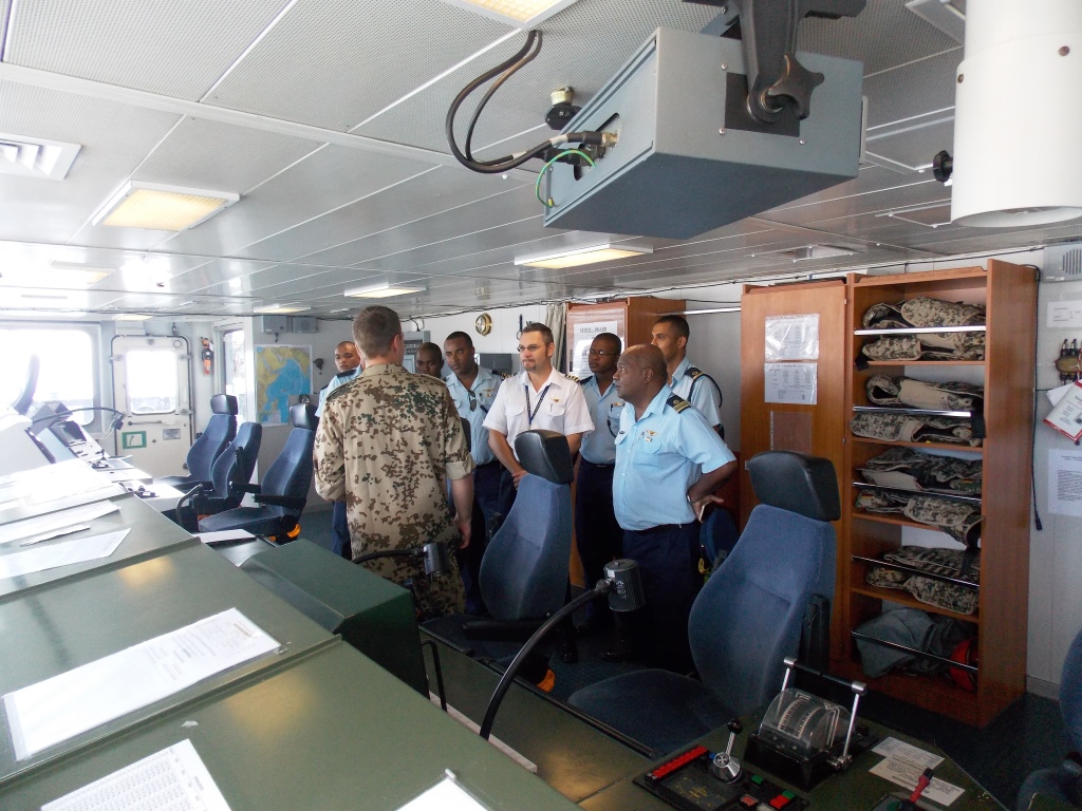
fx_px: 719
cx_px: 541
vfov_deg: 58.9
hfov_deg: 73.9
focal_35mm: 23
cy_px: 406
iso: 200
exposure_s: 1/60
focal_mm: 4
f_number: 3.1
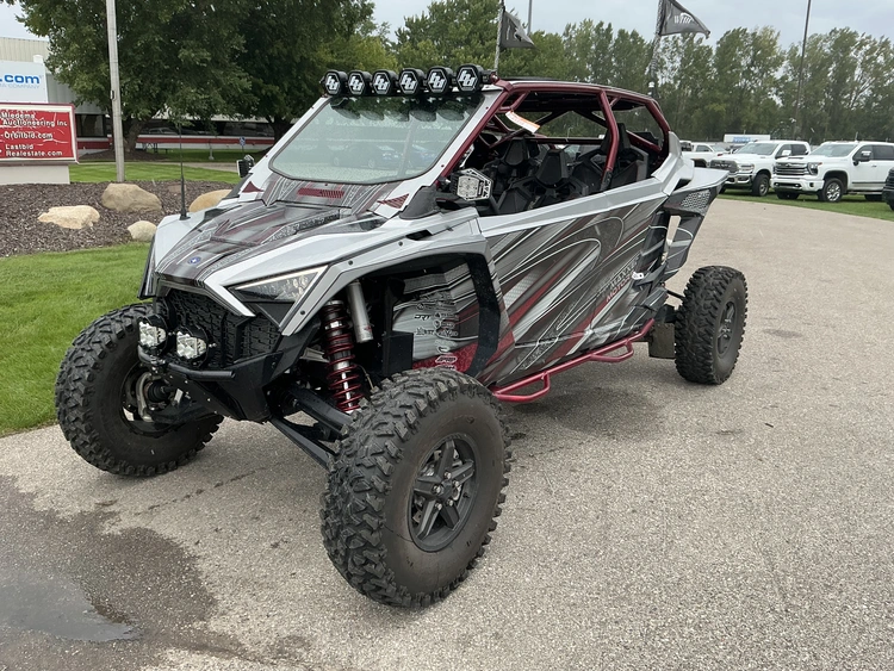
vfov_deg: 49.8
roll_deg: -1.5
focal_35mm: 28
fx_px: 723
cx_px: 447
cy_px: 336
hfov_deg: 63.4
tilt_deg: -13.5
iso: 25
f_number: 1.8
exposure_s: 1/422
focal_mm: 3
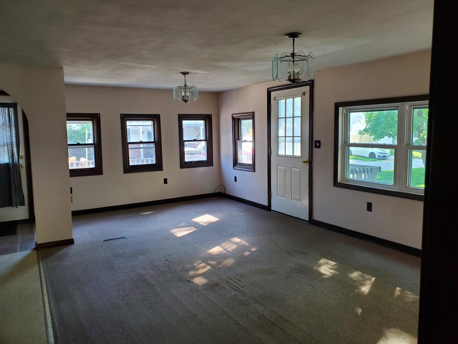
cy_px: 172
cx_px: 229
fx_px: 344
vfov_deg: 53.1
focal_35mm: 26
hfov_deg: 67.3
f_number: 2.4
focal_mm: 4.3
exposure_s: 1/60
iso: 200
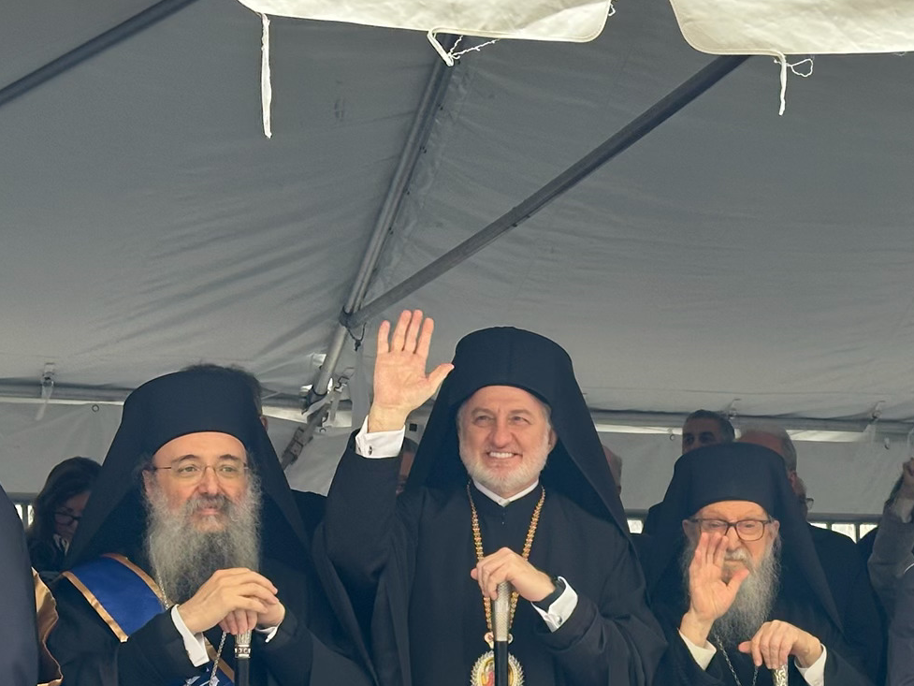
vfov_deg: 14.8
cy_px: 601
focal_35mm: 99
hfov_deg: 19.4
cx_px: 852
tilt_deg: +7.9
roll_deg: +1.3
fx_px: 2614
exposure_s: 1/121
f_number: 1.78
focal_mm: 6.86
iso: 64
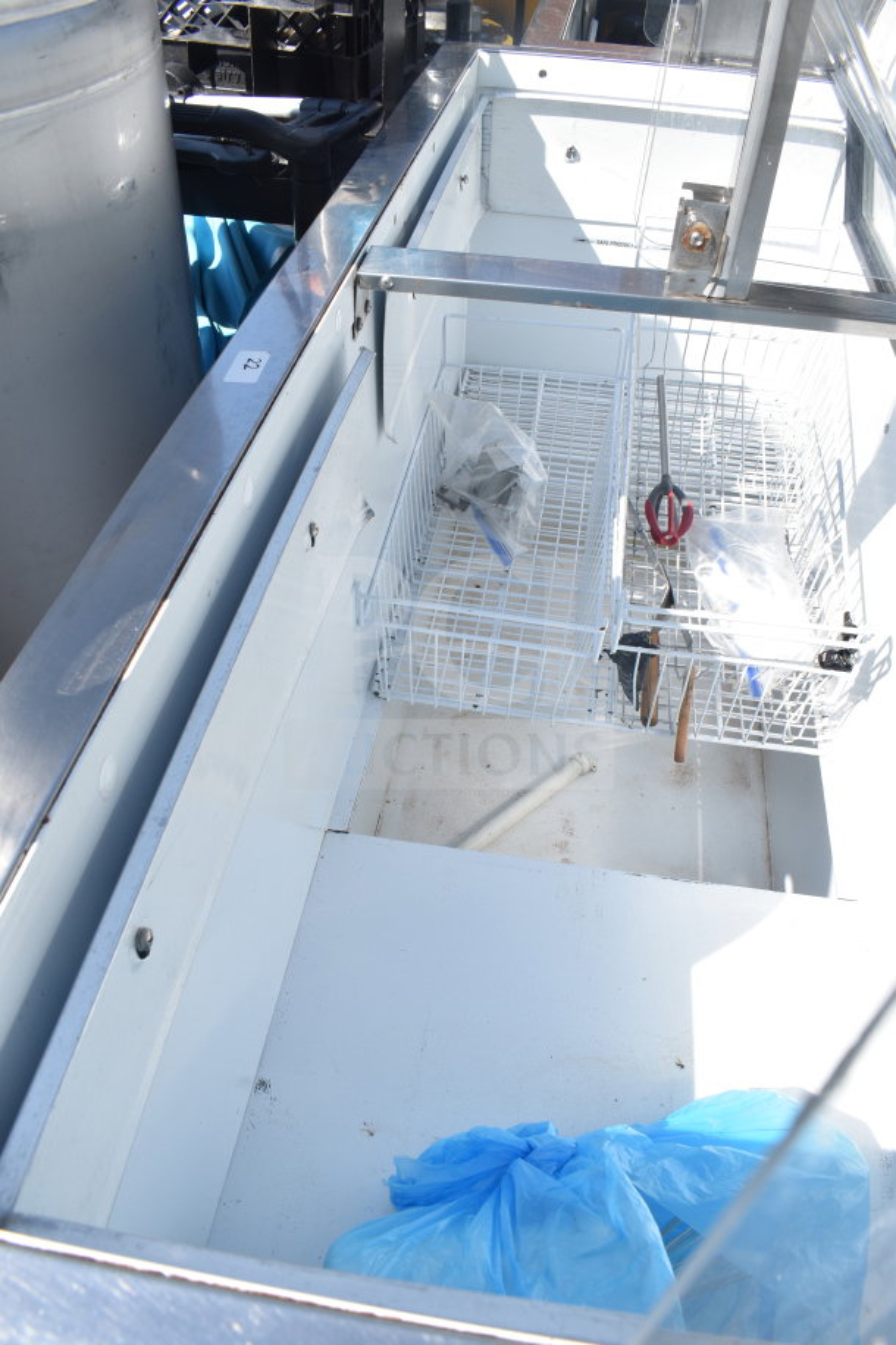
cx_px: 448
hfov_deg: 47.9
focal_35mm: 27
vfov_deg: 67.4
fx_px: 1008
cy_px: 672
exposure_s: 1/250
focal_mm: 18
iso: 200
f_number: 8
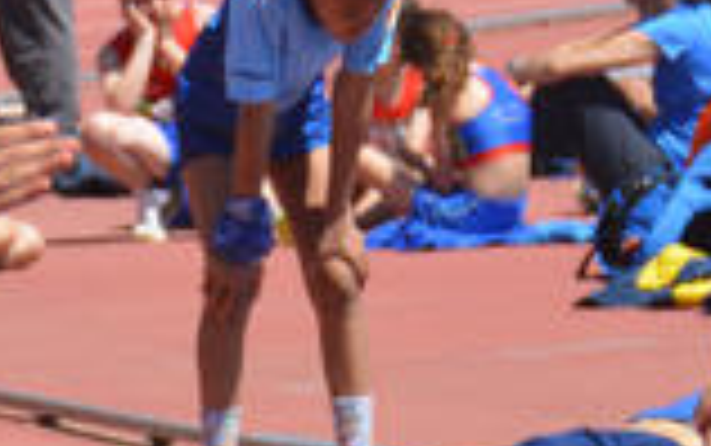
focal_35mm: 609
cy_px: 712
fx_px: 11808
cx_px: -135
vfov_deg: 2.2
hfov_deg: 3.4
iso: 400
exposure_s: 1/1600
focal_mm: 105
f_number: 6
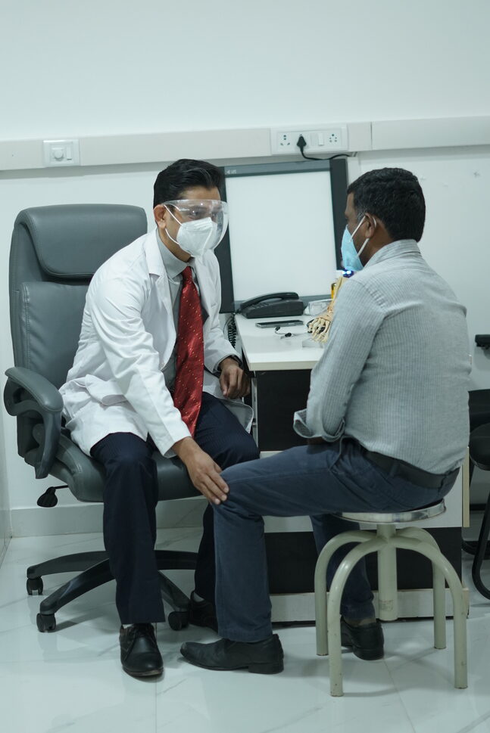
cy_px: 366
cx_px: 245
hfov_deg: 18.2
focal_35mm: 75
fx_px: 1529
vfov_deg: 27.0
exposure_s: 1/250
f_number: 2
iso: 1000
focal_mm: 50
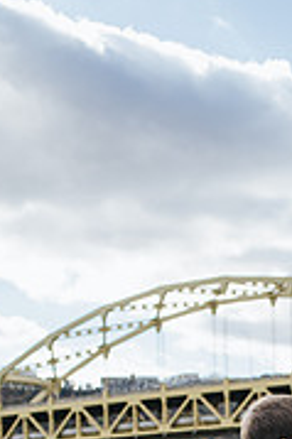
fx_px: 1073
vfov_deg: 21.4
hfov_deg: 15.2
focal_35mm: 88
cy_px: 535
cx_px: 310
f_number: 3.5
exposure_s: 1/1250
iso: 160
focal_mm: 35
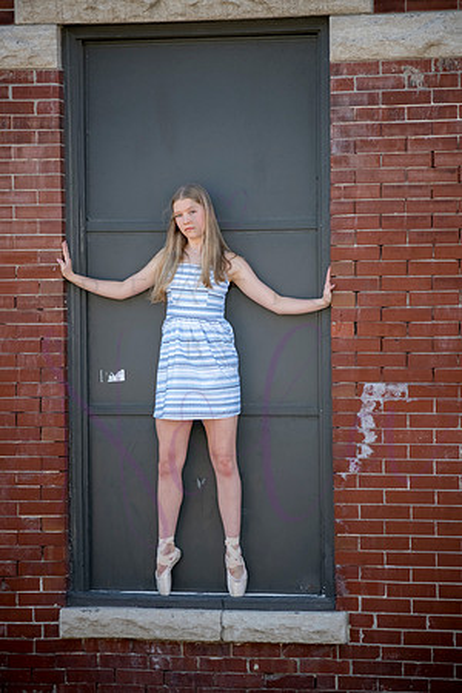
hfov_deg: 11.0
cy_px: 346
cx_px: 231
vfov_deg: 16.4
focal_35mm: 125
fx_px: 2406
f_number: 5
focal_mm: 125
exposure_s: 1/1000
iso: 800
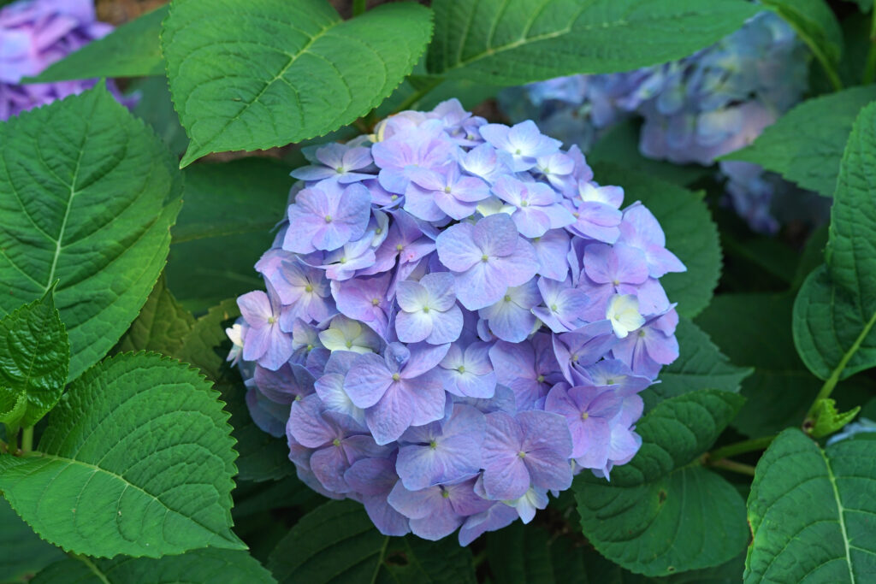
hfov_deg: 23.9
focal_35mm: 85
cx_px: 438
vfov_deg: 16.1
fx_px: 2068
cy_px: 292
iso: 250
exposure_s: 1/250
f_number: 6.3
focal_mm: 85
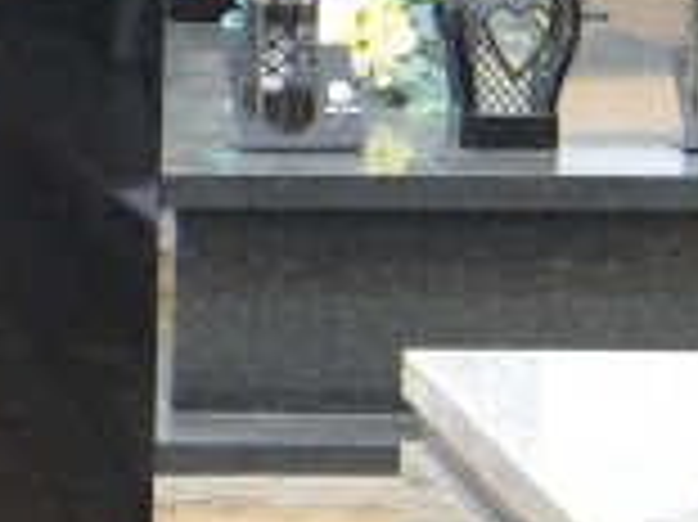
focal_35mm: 289
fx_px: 5823
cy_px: 292
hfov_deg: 6.7
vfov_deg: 5.1
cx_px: -617
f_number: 4.9
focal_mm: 12.5
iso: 100
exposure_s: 1/185
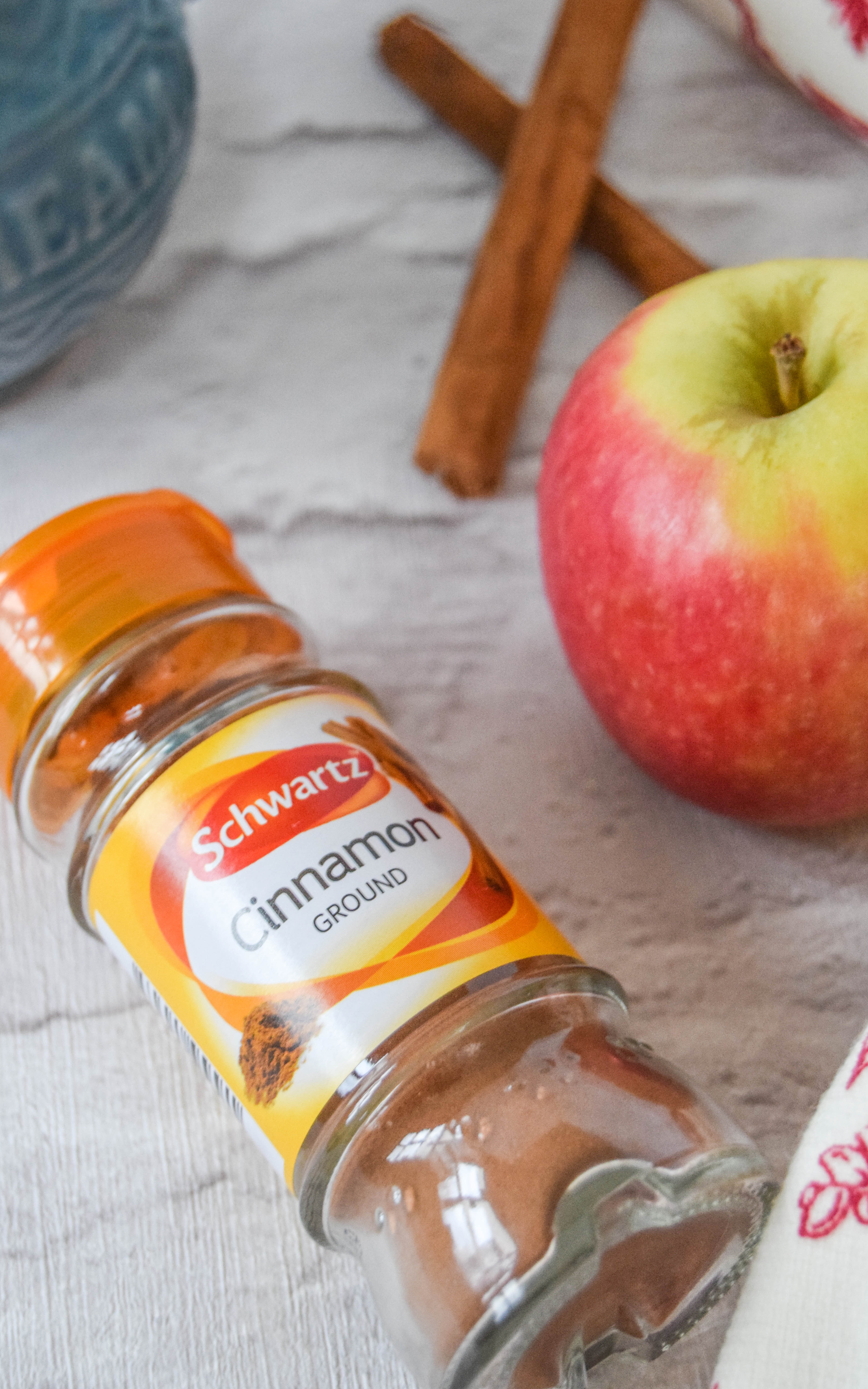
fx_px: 3028
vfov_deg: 25.8
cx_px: 441
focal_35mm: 80
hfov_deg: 16.3
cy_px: 694
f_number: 5.6
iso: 2200
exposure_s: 1/60
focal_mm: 52
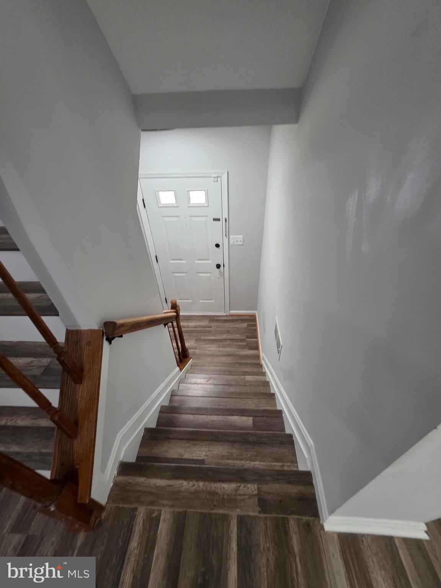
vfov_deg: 106.2
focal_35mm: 13
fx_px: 221
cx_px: 220
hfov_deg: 89.9
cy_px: 294
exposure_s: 1/60
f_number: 1.9
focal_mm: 2.2
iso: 160
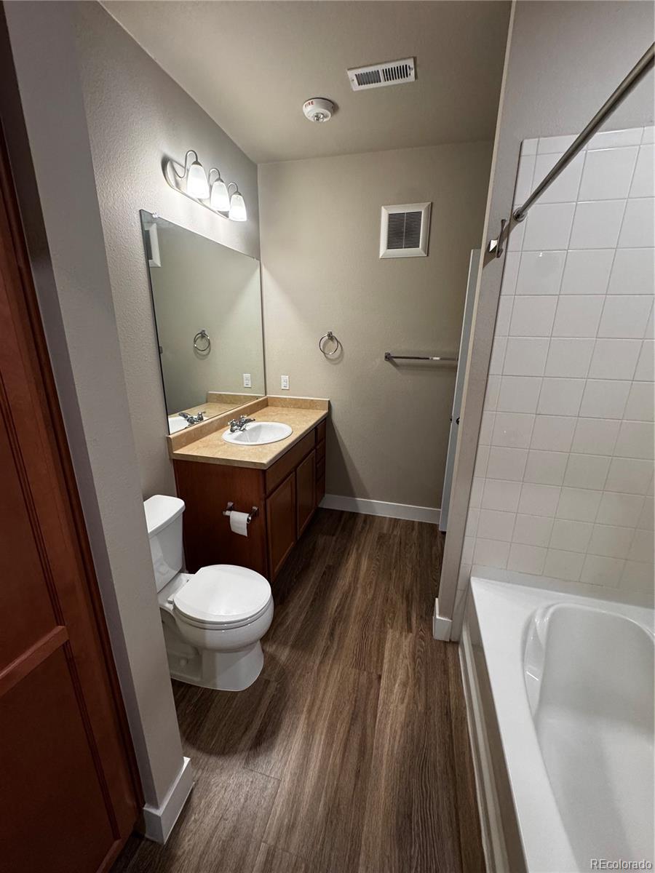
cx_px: 328
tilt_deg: -14.6
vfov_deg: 102.1
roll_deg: -0.1
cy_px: 436
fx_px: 353
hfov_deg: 85.7
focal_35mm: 14
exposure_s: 1/120
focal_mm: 2.22
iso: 320
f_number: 2.2
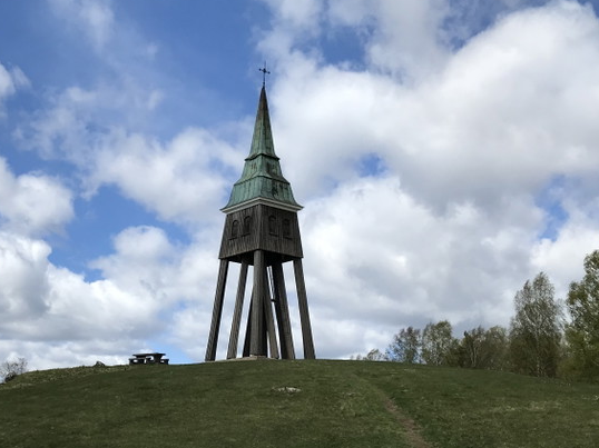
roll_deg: -1.6
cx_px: 146
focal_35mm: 50
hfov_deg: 37.2
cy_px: 330
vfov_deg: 28.7
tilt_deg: +8.7
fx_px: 865
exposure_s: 1/3425
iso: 20
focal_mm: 3.99
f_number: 1.8
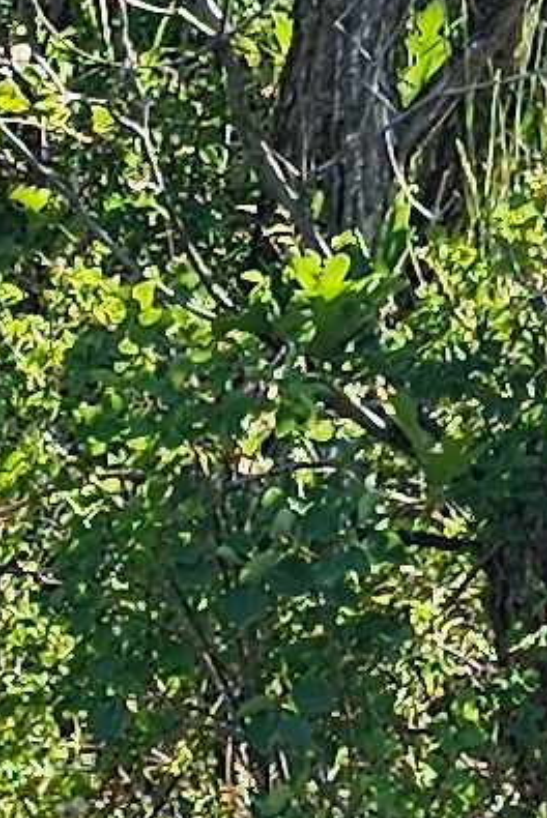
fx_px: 5506
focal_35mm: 242
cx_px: 1769
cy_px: -340
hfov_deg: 5.3
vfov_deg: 8.3
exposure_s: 1/355
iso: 10
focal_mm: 6.3
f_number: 1.7
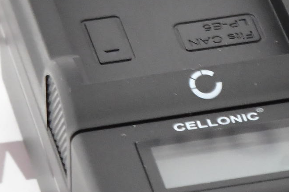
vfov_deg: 2.3
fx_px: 4816
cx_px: 479
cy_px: -52
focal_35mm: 600
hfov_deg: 3.4
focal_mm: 95
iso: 3200
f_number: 11
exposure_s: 1/60
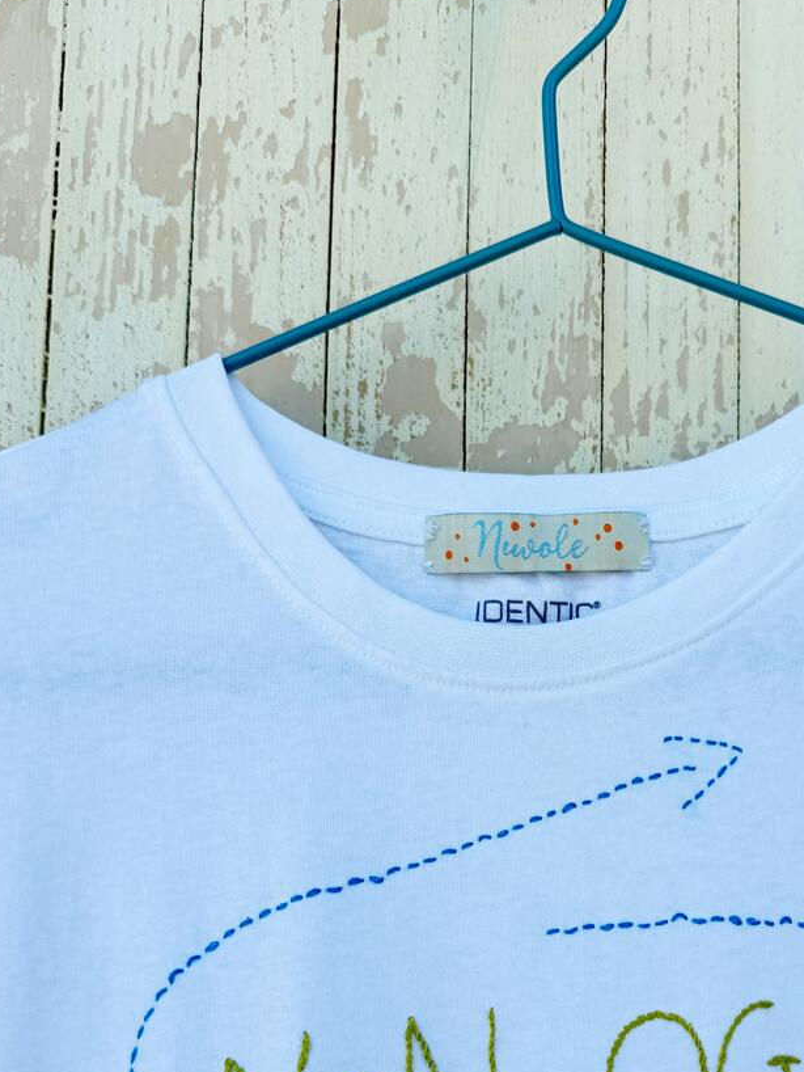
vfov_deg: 41.7
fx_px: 1362
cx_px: 598
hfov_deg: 32.3
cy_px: 795
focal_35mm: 44
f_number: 1.78
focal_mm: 6.76
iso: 80
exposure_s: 1/728
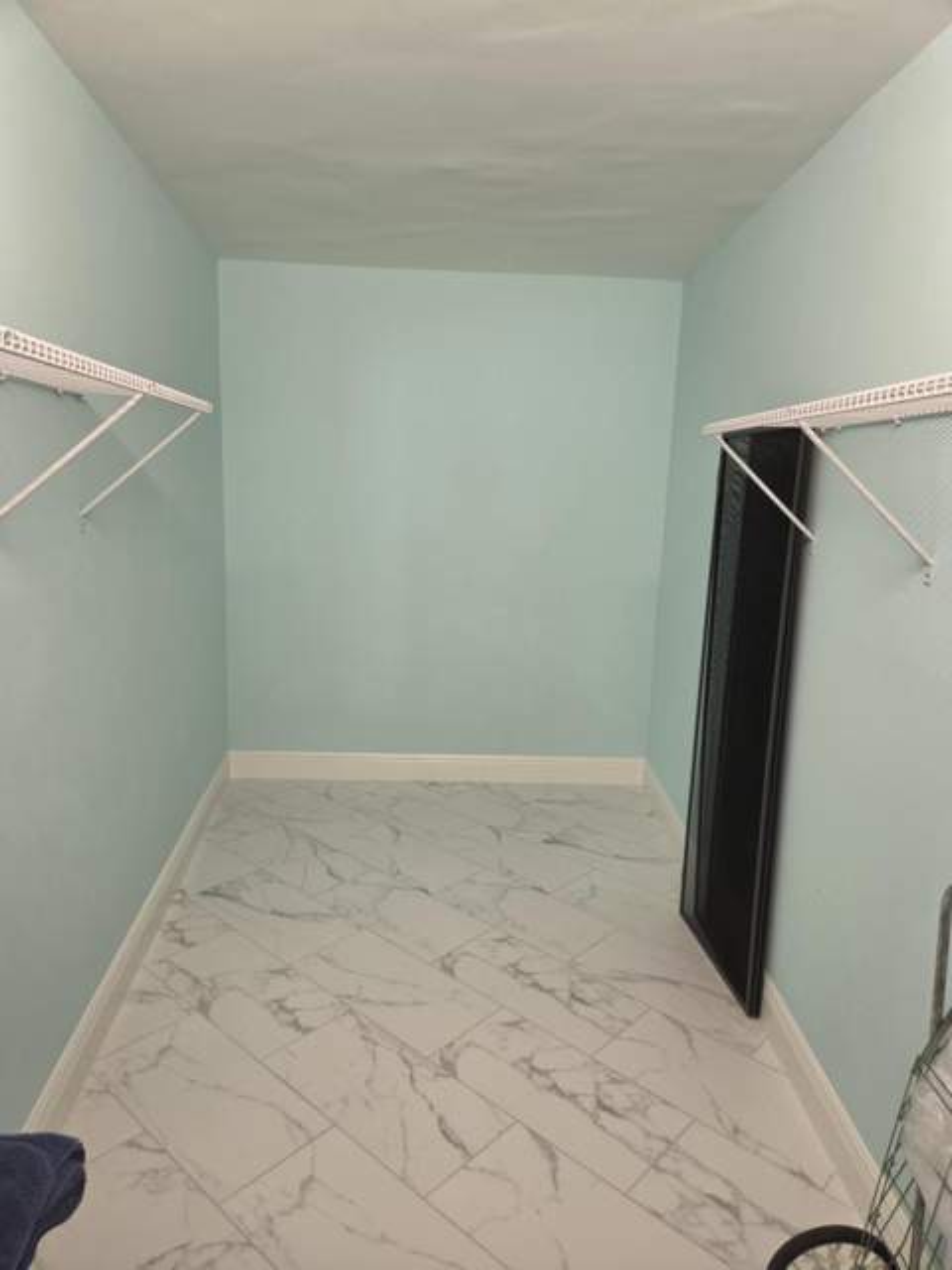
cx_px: 476
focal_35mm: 23
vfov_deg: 73.9
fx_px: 843
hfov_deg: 58.9
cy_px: 635
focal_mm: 5.4
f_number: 1.8
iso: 200
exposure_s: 1/120
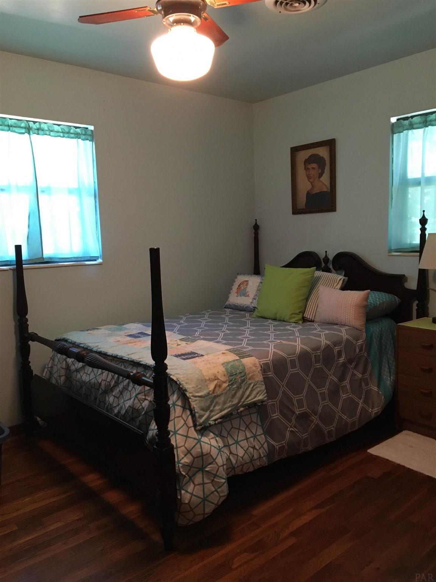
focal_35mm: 29
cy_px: 291
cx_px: 218
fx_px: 487
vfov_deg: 61.7
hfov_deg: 48.2
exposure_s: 1/20
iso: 200
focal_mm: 4.15
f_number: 2.2
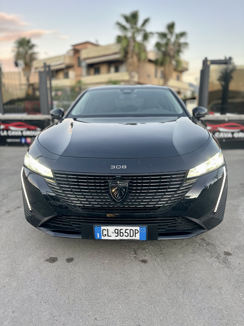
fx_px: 226
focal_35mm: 24
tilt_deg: -12.3
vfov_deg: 71.6
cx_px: 122
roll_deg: -0.4
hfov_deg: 56.8
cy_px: 163
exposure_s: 1/94
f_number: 1.78
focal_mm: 6.86
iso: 125
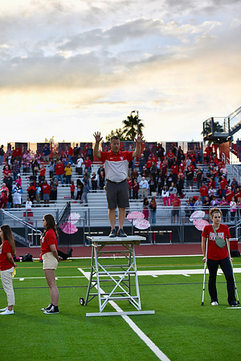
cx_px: 120
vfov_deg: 28.8
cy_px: 180
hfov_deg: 19.5
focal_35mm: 70
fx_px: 703
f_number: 2.8
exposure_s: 1/250
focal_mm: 70
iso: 100
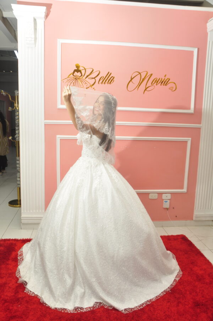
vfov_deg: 33.4
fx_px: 534
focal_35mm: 60
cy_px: 160
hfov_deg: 22.6
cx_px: 106
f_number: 5
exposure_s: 1/125
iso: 400
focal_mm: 40
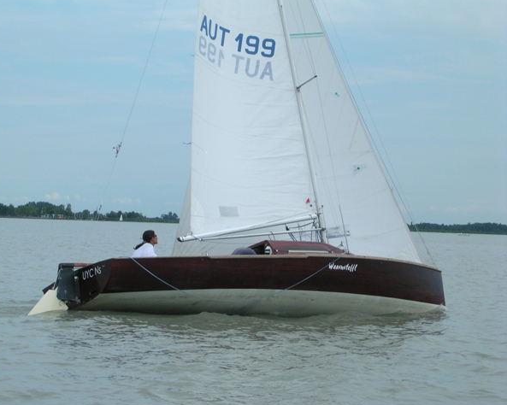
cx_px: 234
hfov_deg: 16.4
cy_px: 202
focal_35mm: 117
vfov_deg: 13.2
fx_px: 1755
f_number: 4.8
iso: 100
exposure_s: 1/400
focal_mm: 16.8
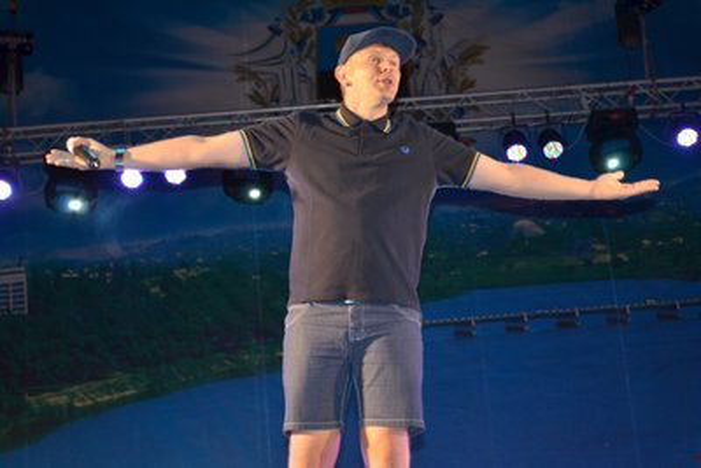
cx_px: 350
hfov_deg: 24.6
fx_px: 1607
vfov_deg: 16.6
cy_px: 234
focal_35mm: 82
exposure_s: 1/60
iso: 800
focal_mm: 55
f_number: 5.6
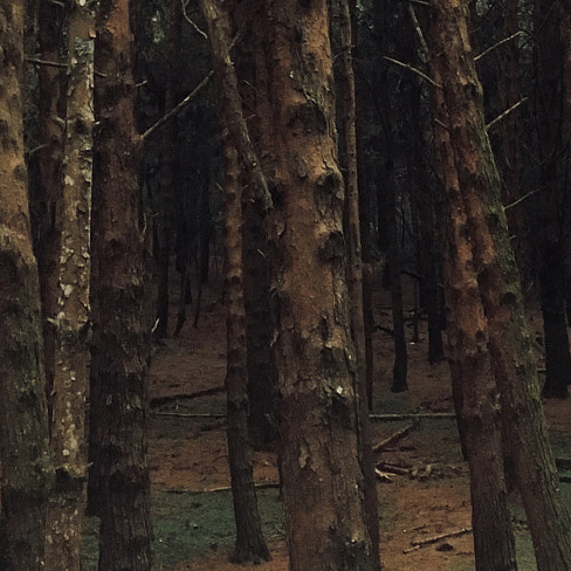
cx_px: 432
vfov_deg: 19.2
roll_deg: -0.1
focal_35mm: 84
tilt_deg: +16.7
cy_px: -156
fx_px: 1568
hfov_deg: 20.5
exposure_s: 1/20
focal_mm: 4.15
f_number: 2.2
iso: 200
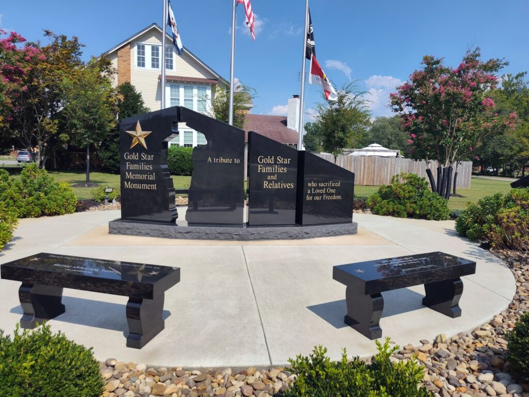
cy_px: 198
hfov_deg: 73.9
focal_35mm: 23
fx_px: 351
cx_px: 264
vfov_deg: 58.9
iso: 100
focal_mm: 5.56
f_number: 1.8
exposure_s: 1/2281
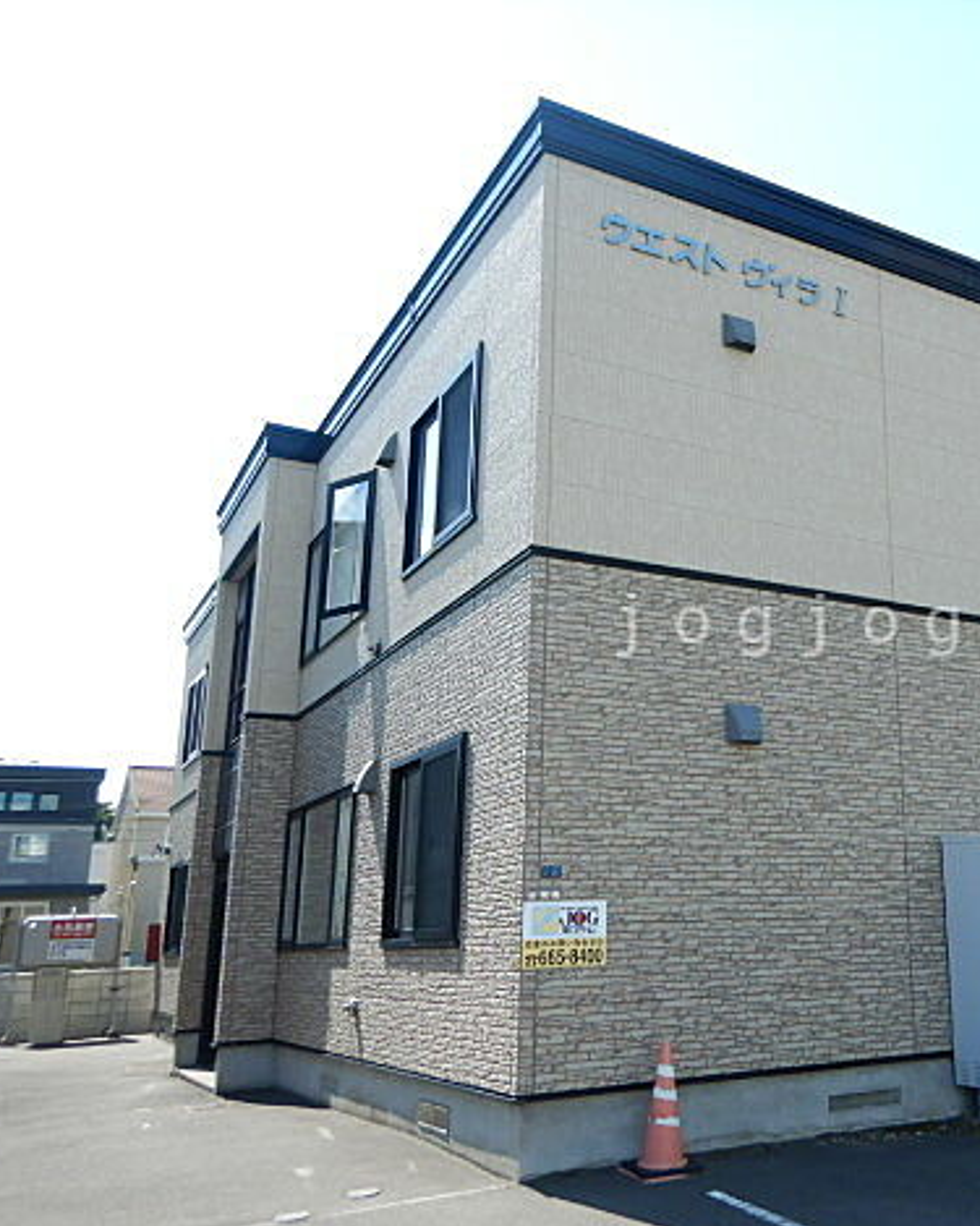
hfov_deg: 43.5
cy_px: 625
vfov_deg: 55.7
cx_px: 794
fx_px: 1161
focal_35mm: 32
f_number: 2.8
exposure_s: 1/800
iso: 125
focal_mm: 4.3
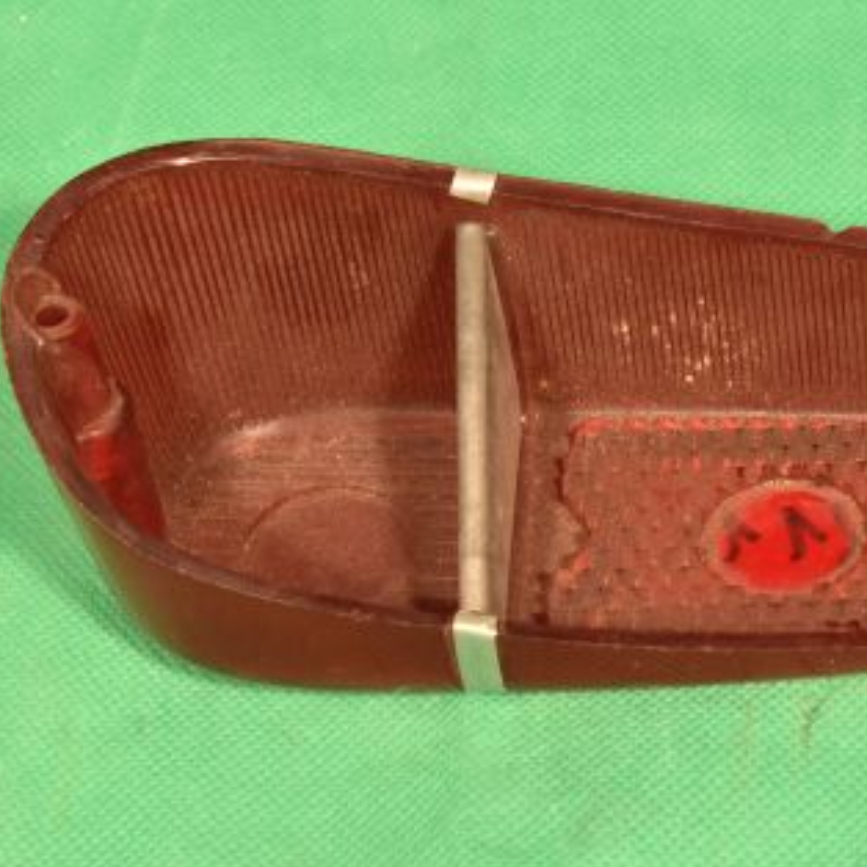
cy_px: 370
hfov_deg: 13.0
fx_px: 3792
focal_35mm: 134
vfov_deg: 13.0
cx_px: 690
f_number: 14
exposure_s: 1/100
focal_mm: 55
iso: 2500
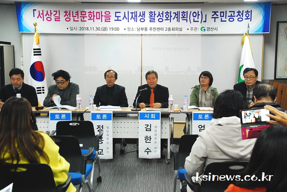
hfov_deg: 38.8
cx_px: 144
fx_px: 407
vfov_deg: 26.6
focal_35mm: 51
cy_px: 96
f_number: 6.3
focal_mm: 34
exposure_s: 1/80
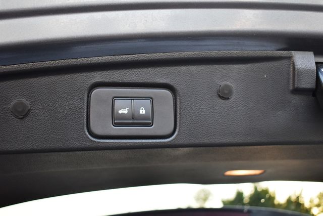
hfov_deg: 45.0
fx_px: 390
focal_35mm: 44
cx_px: 162
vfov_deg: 30.9
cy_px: 108
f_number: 4.2
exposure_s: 1/200
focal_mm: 29
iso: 800
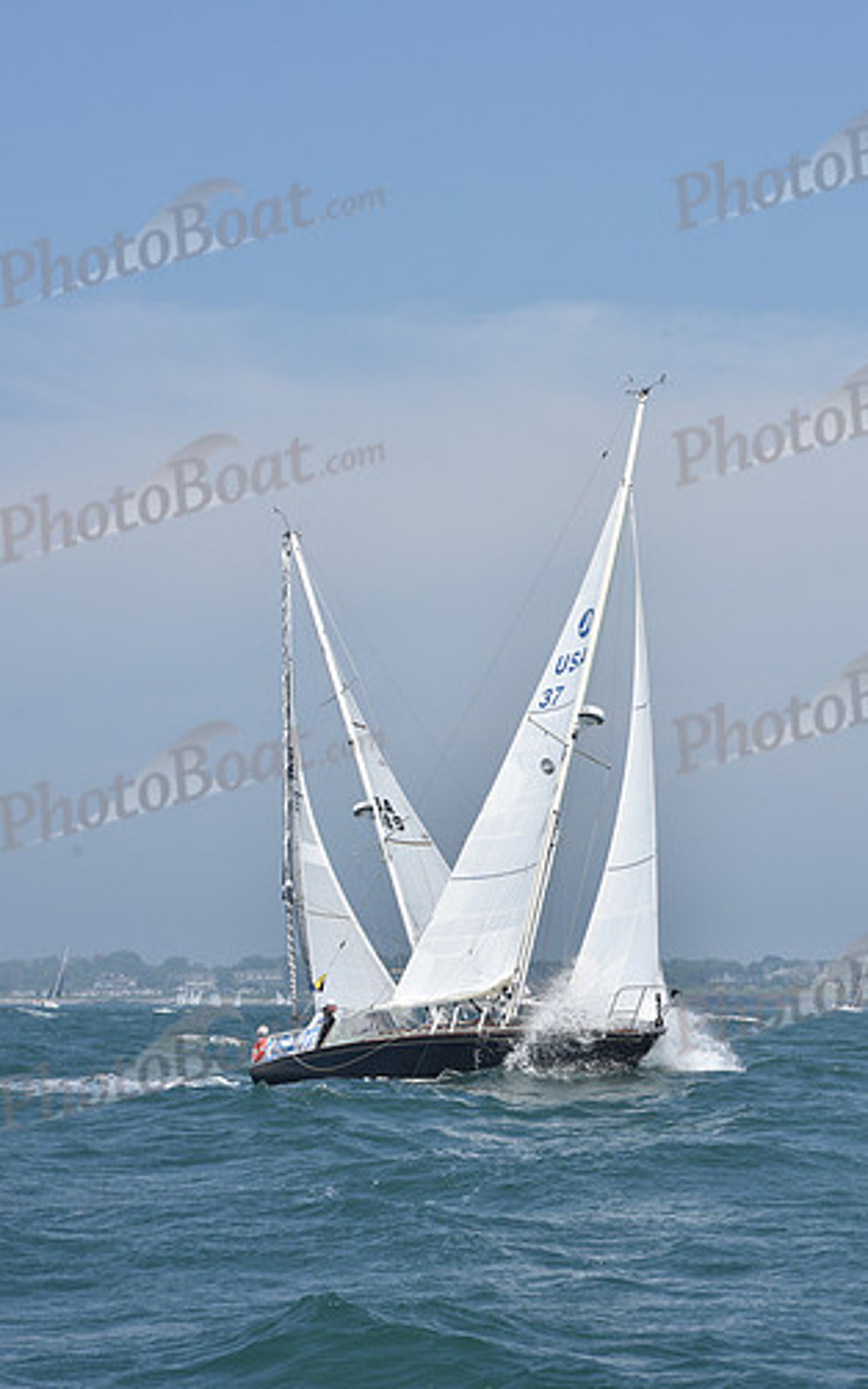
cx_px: 529
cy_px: 598
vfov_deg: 19.6
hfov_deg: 12.3
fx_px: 4010
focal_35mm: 106
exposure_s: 1/1000
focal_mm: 90
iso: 320
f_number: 10
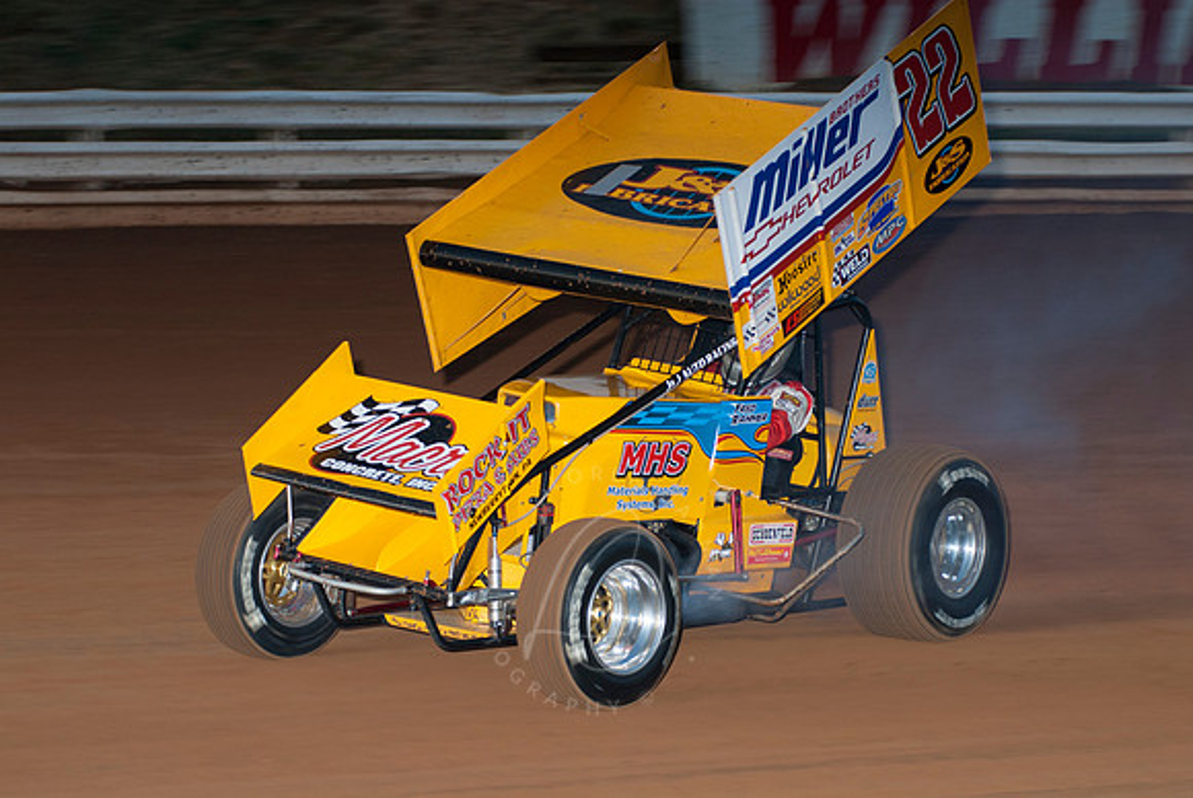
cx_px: 596
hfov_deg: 17.0
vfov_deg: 11.4
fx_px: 3981
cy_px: 399
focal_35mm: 120
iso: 200
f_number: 4
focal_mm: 80
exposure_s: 1/400
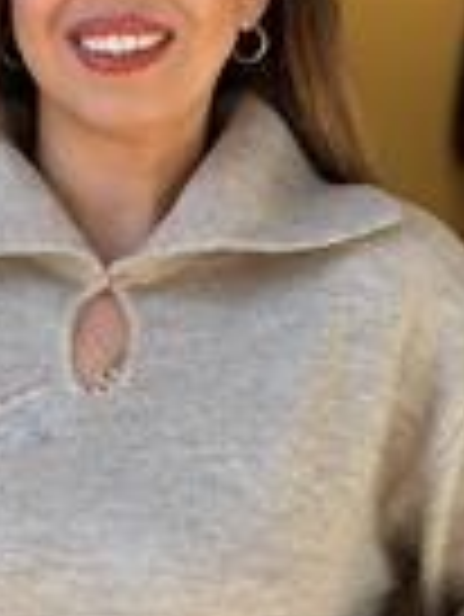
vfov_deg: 13.6
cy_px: 393
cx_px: 90
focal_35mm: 145
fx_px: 2587
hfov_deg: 10.2
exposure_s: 1/301
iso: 64
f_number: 1.78
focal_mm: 6.76
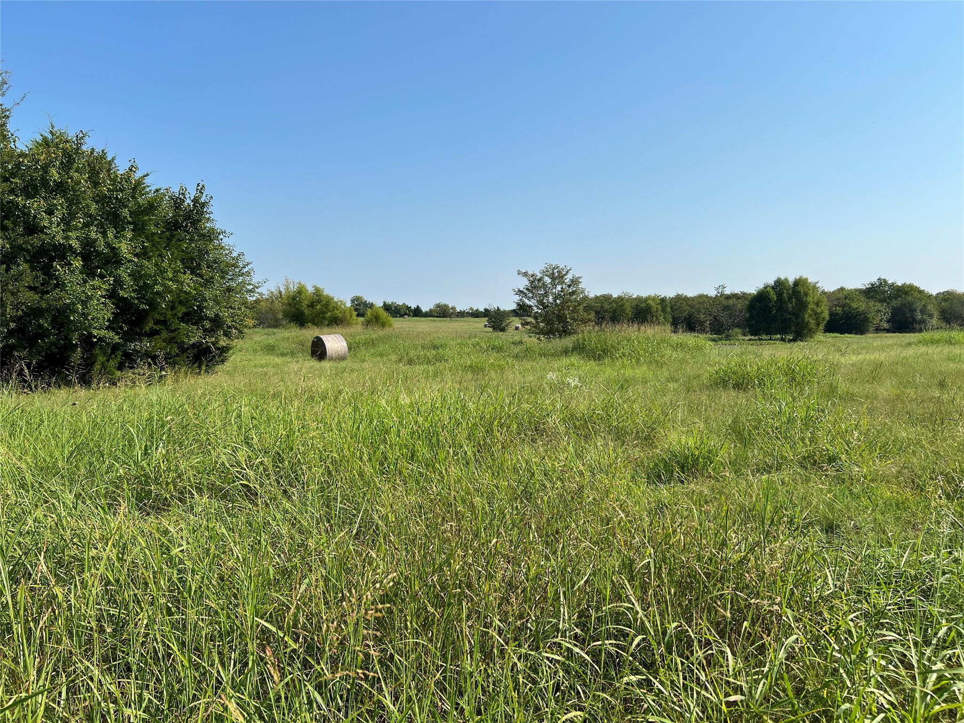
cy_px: 362
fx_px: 724
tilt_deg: -3.4
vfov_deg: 53.1
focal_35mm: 26
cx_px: 482
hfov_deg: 67.3
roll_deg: +0.1
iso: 50
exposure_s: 1/4444
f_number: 1.5
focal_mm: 5.7
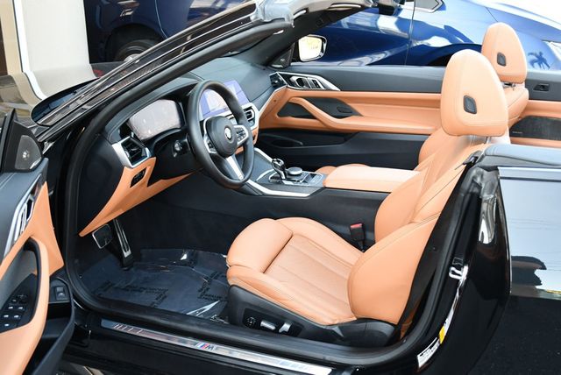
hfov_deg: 53.1
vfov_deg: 36.9
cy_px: 188
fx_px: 561
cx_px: 280
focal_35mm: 36
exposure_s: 1/250
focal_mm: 18
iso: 640
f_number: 3.5
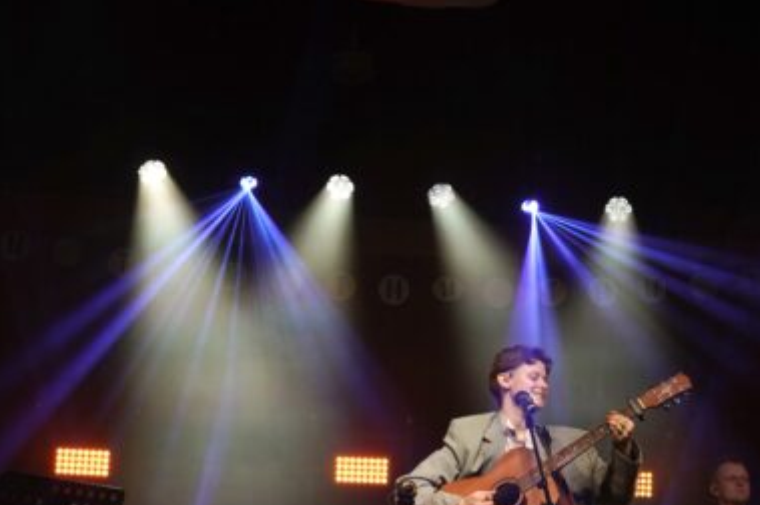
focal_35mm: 73
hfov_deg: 27.5
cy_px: 407
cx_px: 477
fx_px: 1548
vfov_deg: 18.4
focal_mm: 36.2
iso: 1600
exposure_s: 1/60
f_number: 11
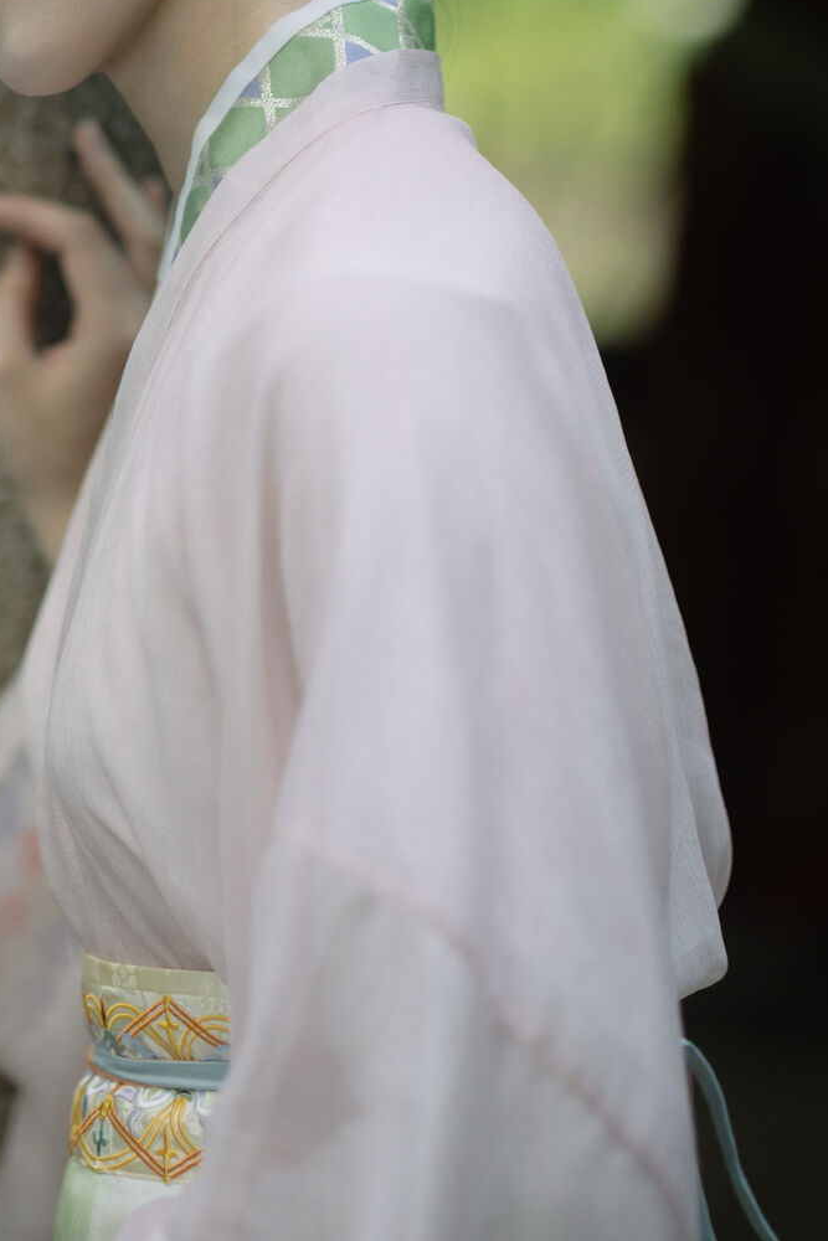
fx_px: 5276
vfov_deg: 13.4
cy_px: 256
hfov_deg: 8.9
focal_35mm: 153
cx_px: 142
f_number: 1.8
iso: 400
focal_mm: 85
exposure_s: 1/160
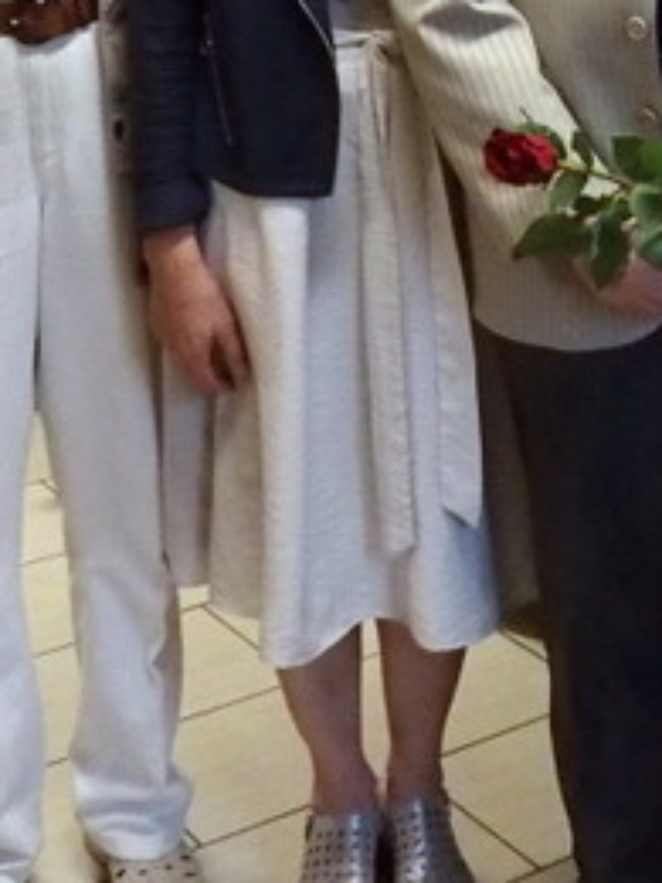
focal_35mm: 86
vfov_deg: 22.1
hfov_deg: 16.7
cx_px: 720
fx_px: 2193
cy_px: 54
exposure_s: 1/160
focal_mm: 6
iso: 2500
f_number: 3.5
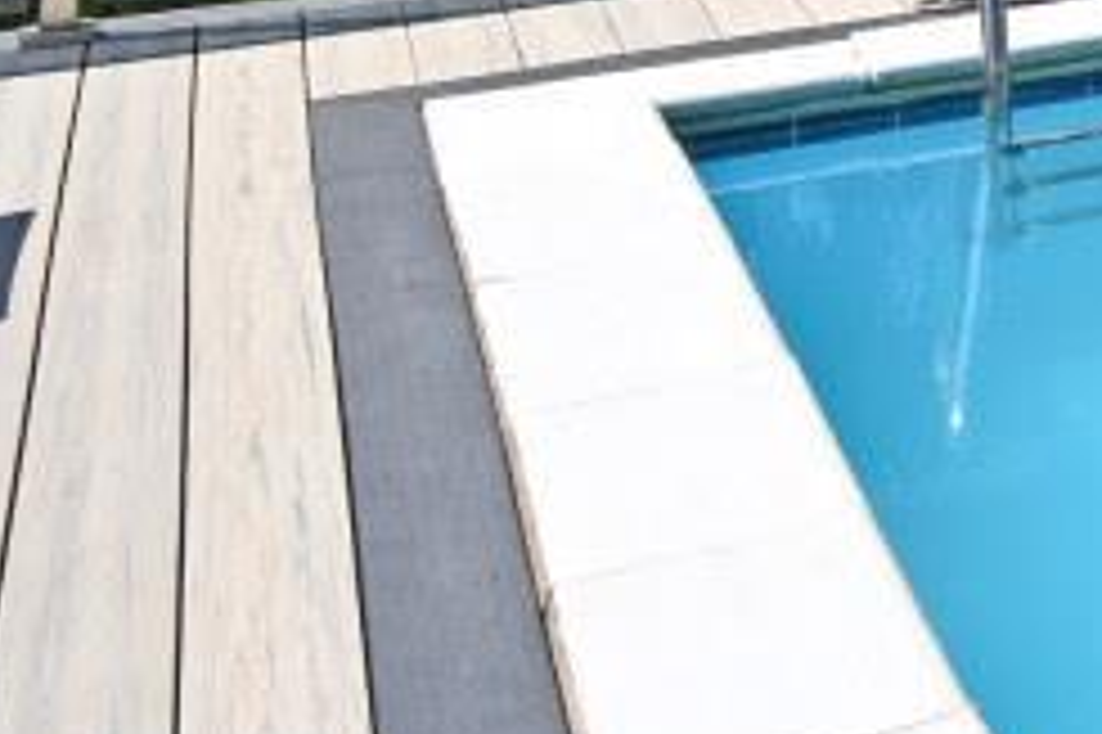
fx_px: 2814
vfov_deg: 12.8
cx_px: 2919
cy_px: -770
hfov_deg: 13.2
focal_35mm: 92
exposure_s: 1/100
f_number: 10
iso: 64
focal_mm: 15
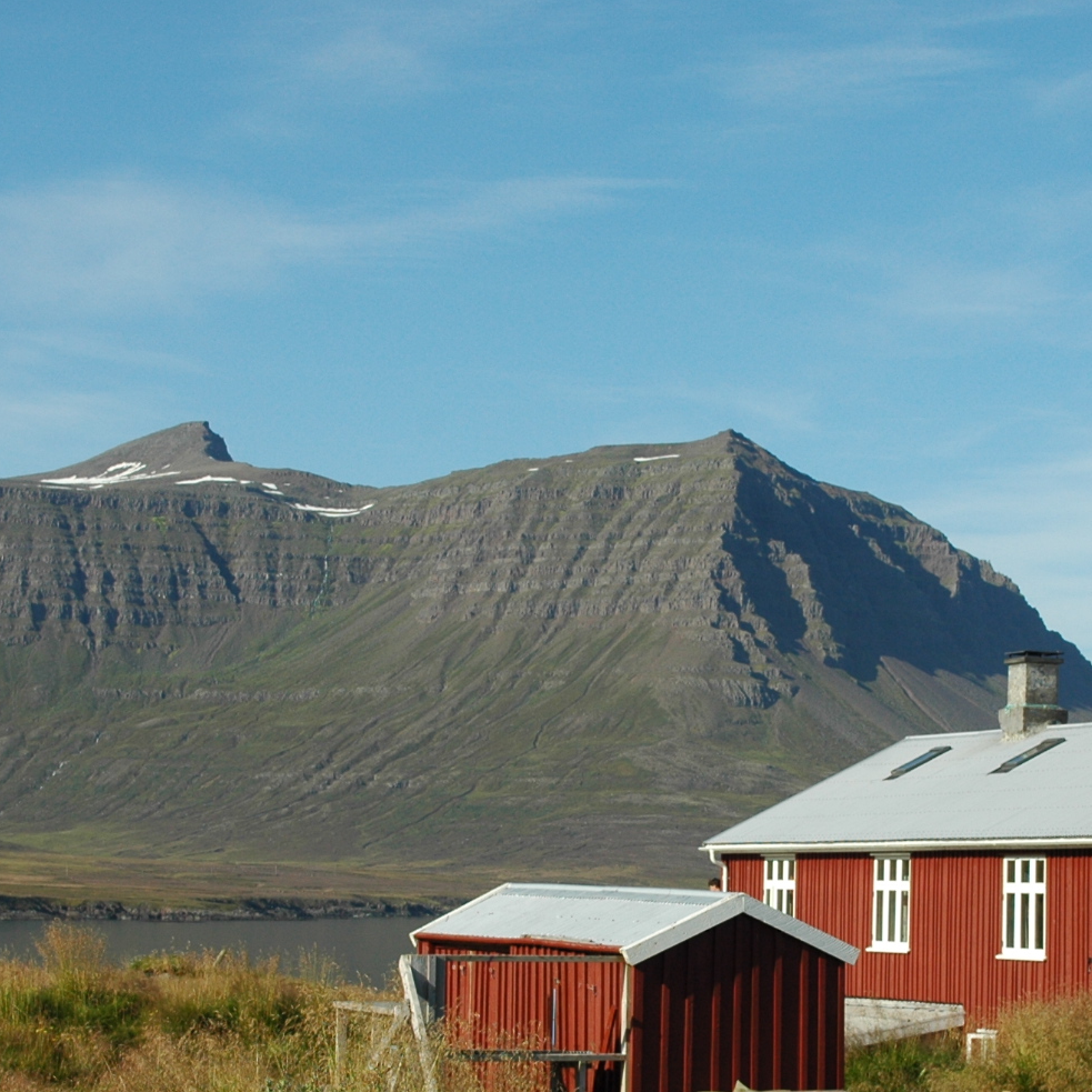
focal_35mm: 90
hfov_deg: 19.2
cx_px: 721
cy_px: 805
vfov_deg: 19.2
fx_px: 3211
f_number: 8
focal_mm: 31
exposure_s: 1/640
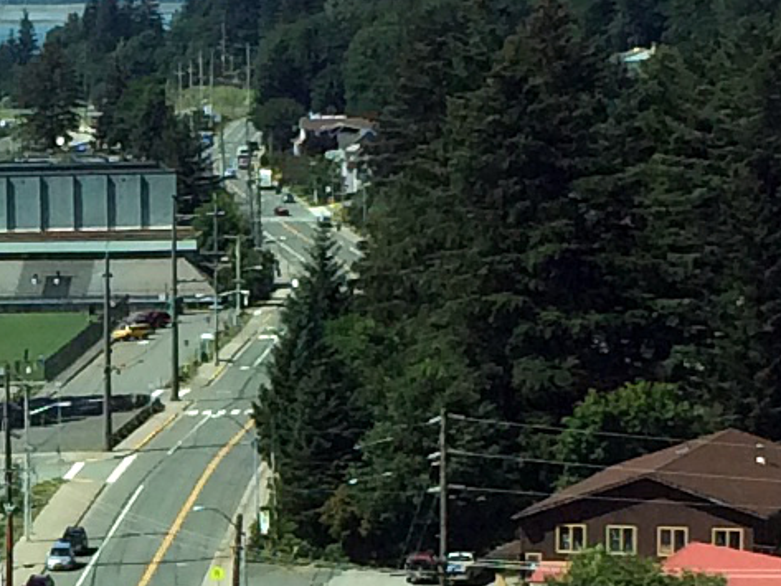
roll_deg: +0.5
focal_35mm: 200
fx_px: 4514
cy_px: 578
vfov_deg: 7.4
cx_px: -193
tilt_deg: -7.8
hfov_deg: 9.7
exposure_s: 1/1466
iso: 32
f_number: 2.2
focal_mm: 4.15
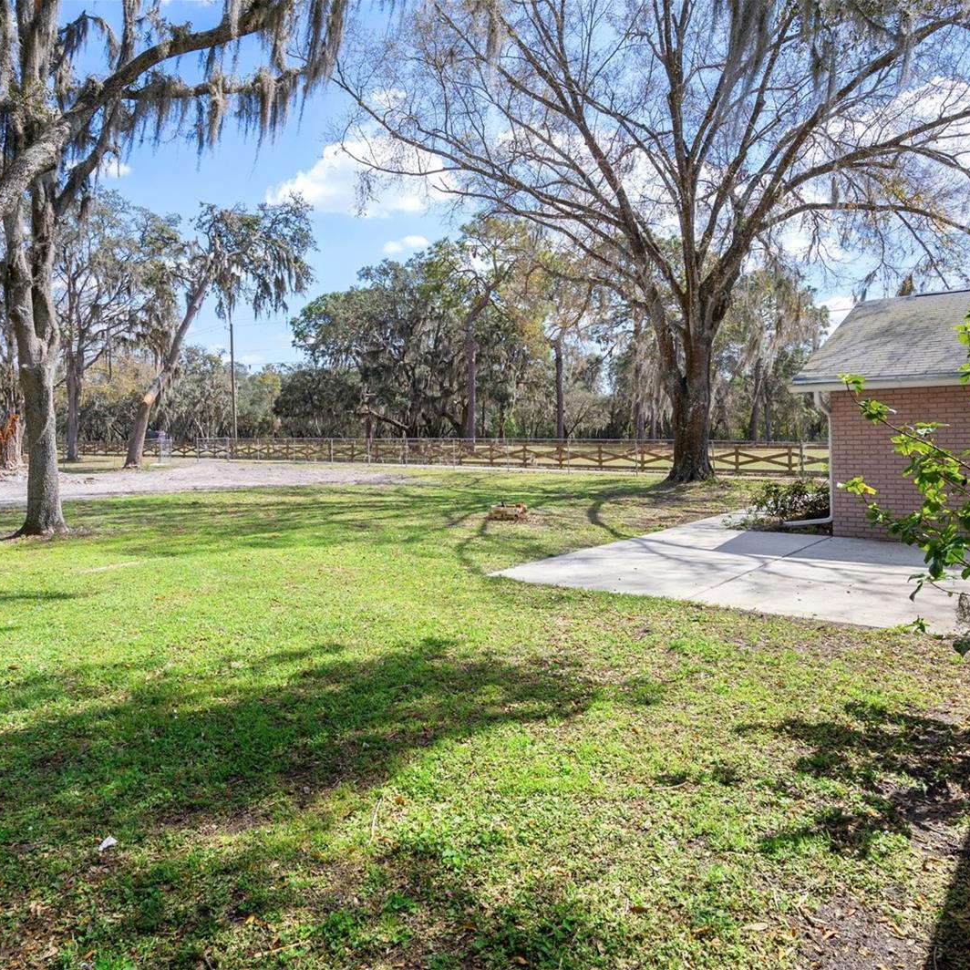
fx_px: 729
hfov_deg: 67.2
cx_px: 457
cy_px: 485
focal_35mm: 23
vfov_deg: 67.3
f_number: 8
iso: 320
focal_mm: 18
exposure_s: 1/100
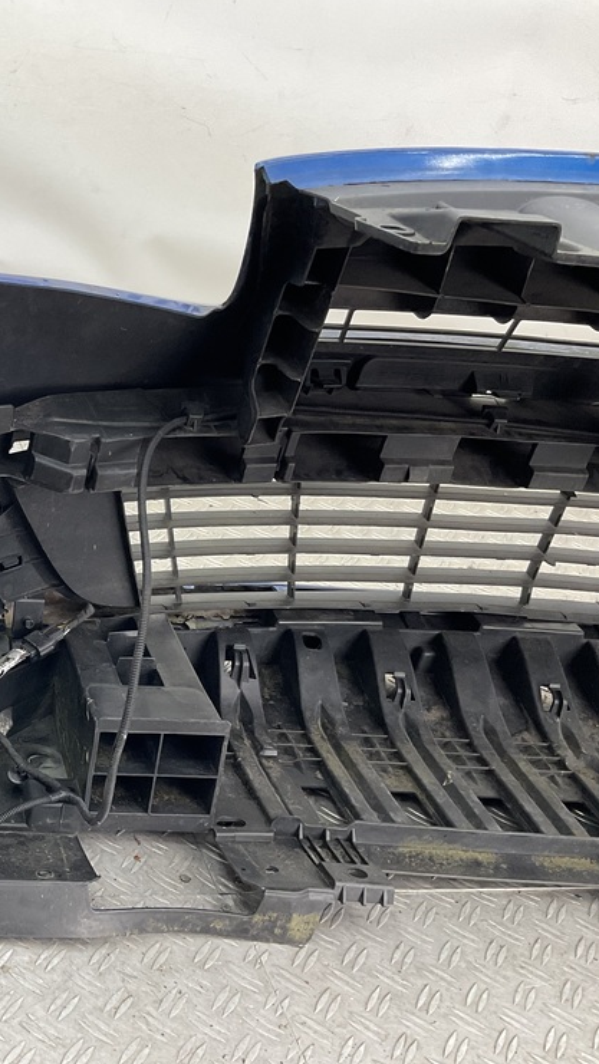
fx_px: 1214
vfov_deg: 47.4
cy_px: 536
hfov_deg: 26.1
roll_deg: -10.2
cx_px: -14
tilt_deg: -27.7
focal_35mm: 43
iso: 50
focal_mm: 3
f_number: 1.8
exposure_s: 1/100
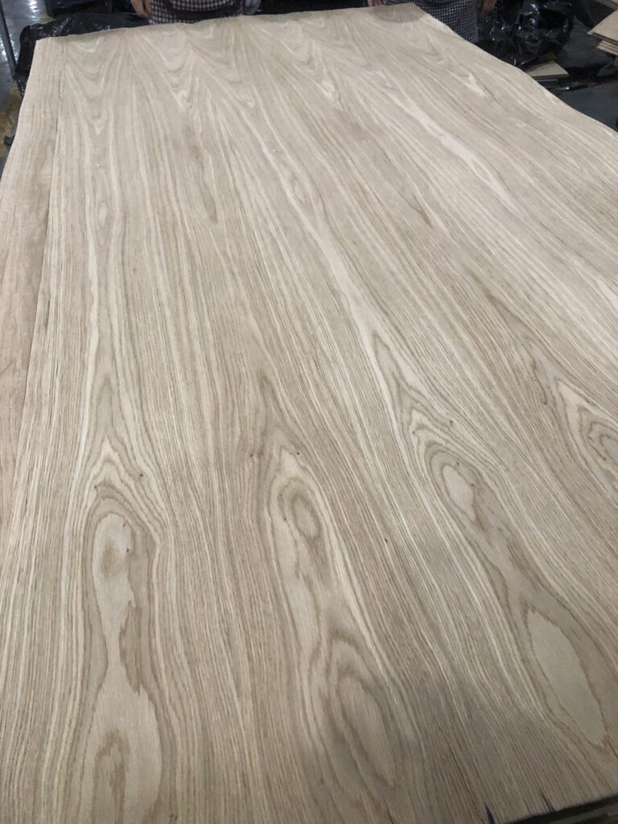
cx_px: 309
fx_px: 667
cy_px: 412
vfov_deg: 63.4
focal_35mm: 28
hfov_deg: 49.7
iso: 80
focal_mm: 4
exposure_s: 1/15
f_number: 1.8
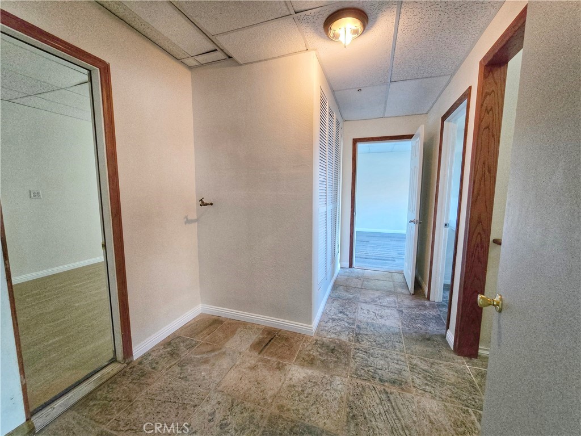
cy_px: 218
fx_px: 218
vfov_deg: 89.9
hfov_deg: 106.2
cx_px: 290
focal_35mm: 13
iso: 1000
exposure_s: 1/60
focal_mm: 2.2
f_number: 2.2
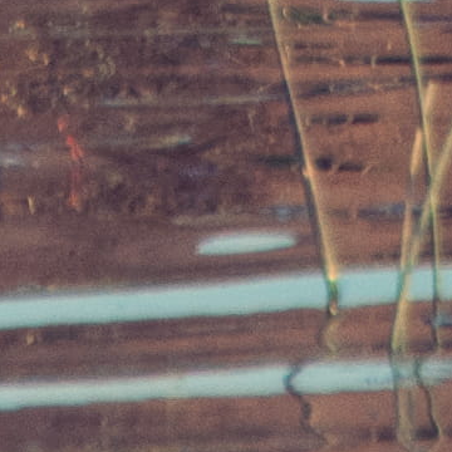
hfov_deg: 0.6
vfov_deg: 0.6
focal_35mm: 2745
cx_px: -143
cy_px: -1021
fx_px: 40552
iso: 400
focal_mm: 200
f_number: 5.6
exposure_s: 1/500
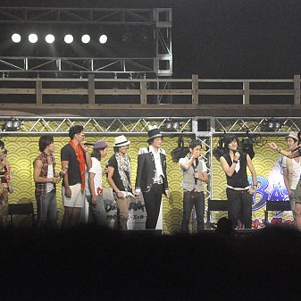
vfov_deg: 5.8
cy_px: 150
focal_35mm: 300
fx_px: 2948
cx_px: 190
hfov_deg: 5.8
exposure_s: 1/500
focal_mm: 155
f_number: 6
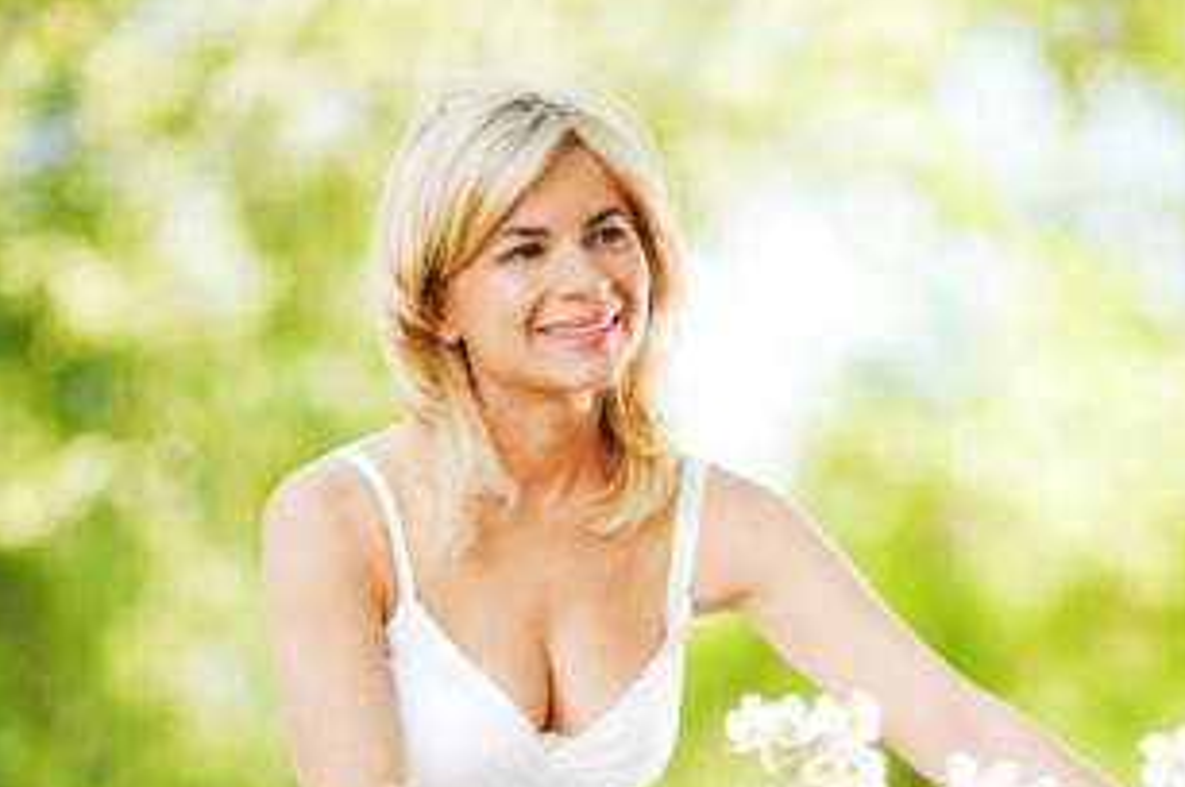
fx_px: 5458
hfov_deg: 12.4
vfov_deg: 8.2
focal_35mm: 166
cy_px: 735
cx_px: 776
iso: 100
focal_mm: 85
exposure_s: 1/640
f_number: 1.4
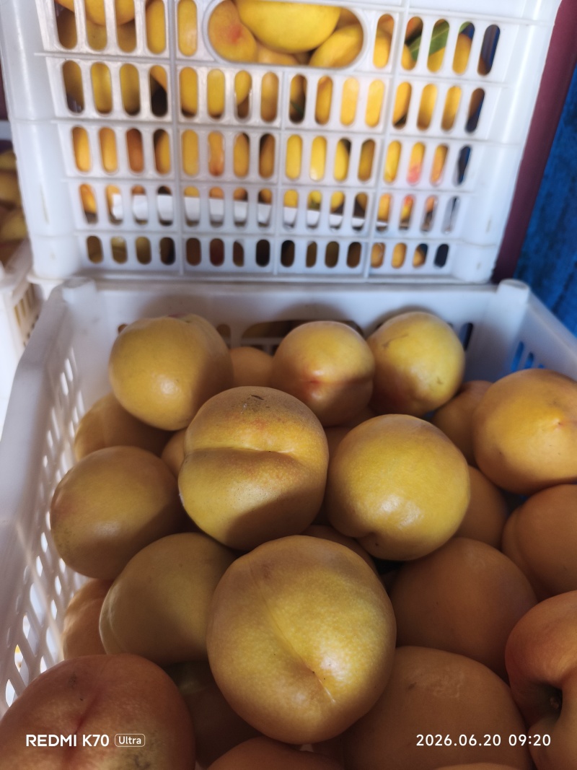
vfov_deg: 73.9
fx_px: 511
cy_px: 385
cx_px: 288
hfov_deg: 58.9
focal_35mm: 23
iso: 320
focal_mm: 5.84
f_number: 1.6
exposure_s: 1/100
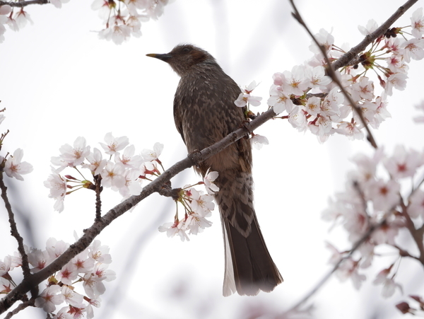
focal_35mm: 456
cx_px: 212
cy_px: 160
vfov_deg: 3.3
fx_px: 5590
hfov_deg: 4.3
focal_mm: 228
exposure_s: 1/500
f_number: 6.3
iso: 200
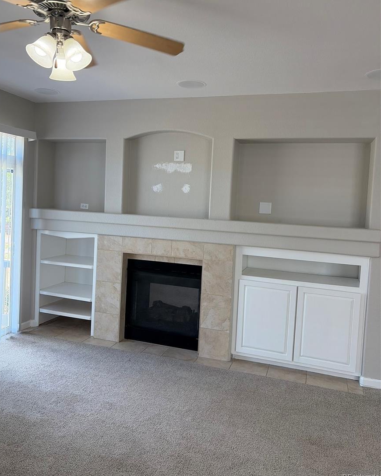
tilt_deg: -1.7
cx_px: 184
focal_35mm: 28
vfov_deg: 62.1
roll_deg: -2.9
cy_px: 220
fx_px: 395
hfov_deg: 51.5
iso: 125
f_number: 1.6
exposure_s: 1/232
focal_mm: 5.96
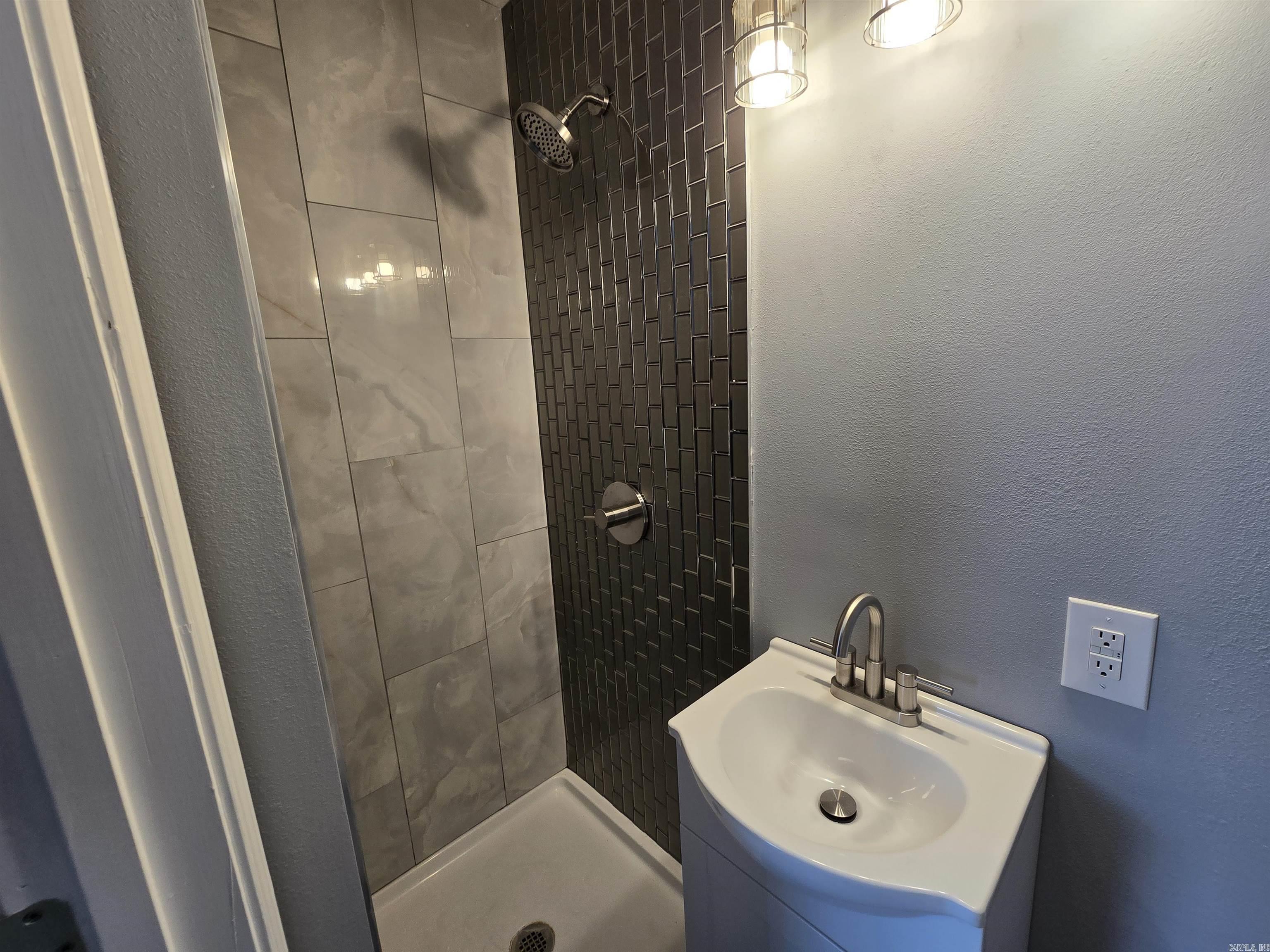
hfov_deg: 106.2
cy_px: 476
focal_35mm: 13
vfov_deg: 89.9
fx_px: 477
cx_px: 635
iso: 64
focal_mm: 2.2
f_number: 2.2
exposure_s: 1/60
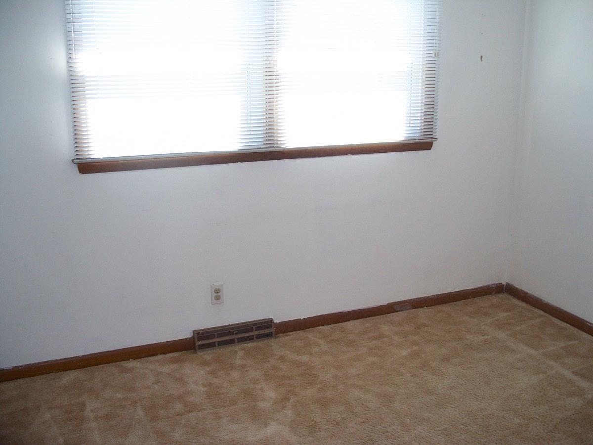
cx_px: 296
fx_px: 634
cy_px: 222
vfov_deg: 38.7
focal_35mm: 37
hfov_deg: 50.1
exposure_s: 1/60
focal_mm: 7.8
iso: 125
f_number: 2.8
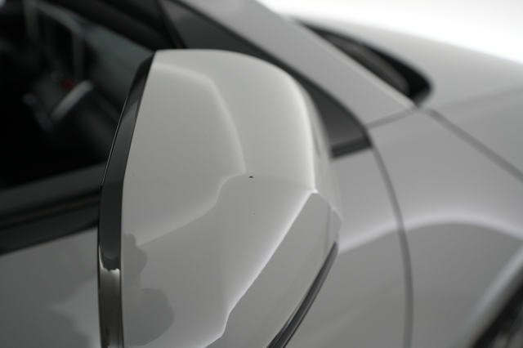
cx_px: 262
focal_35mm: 28
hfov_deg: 65.5
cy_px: 174
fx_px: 407
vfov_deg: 46.4
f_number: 4.5
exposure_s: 1/100
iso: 1600
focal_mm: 28
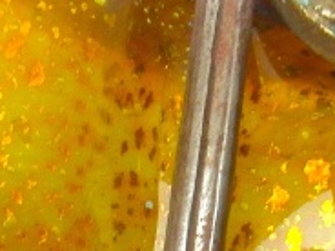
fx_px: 2584
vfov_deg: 5.5
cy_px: 446
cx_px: 217
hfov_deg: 7.4
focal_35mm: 267
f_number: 5.6
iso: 80
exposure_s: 1/45
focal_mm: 6.8
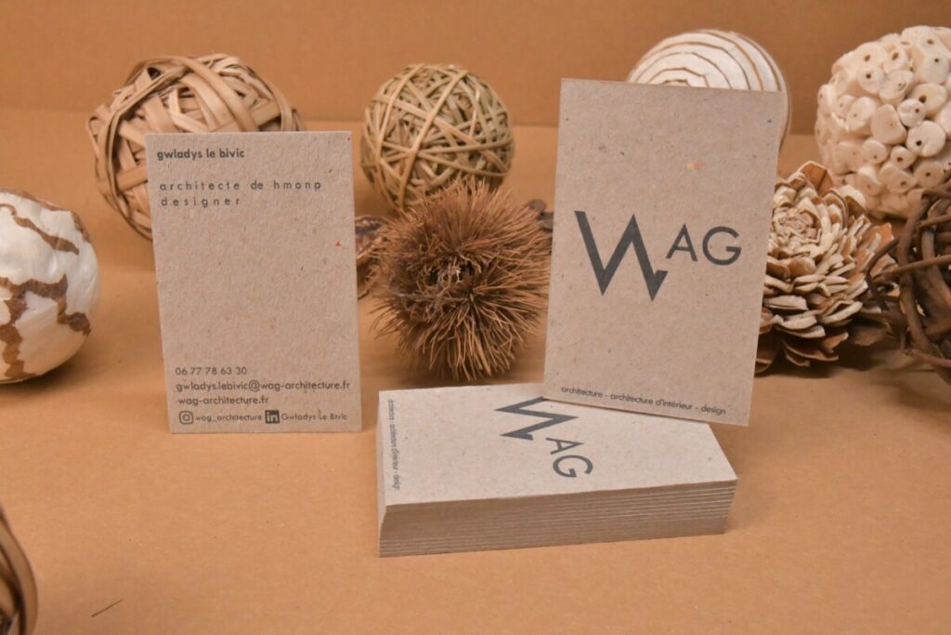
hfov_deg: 42.7
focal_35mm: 46
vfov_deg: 29.3
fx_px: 1215
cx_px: 476
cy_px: 318
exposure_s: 1/125
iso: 6400
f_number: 14
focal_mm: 31
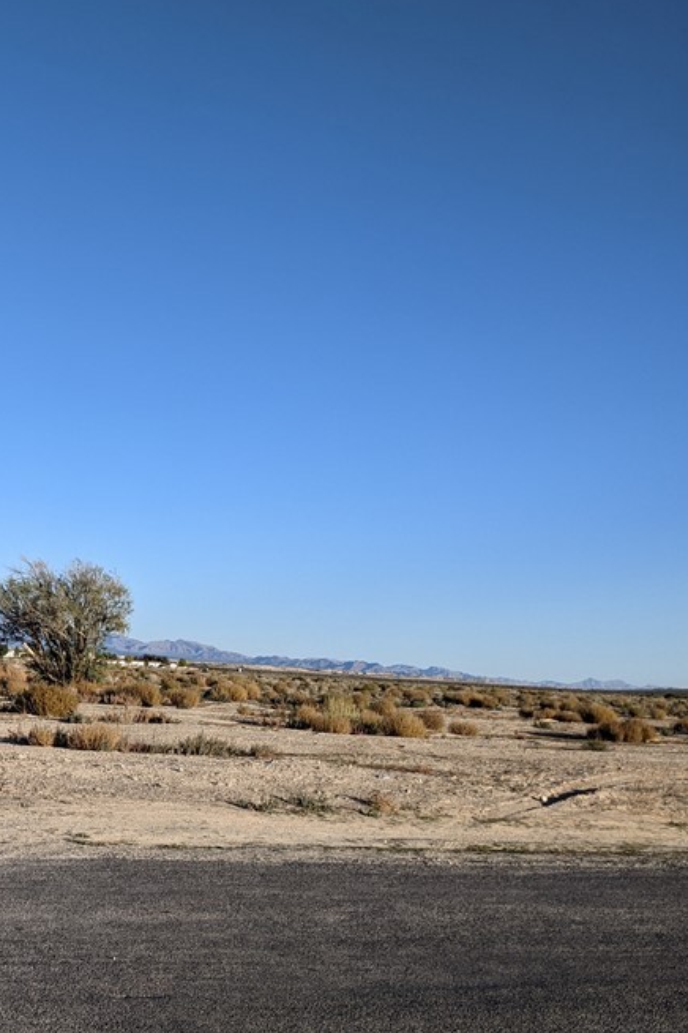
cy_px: 496
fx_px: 1261
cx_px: -30
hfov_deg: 28.3
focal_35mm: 44
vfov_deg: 44.5
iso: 68
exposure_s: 1/2933
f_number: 1.8
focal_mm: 4.44
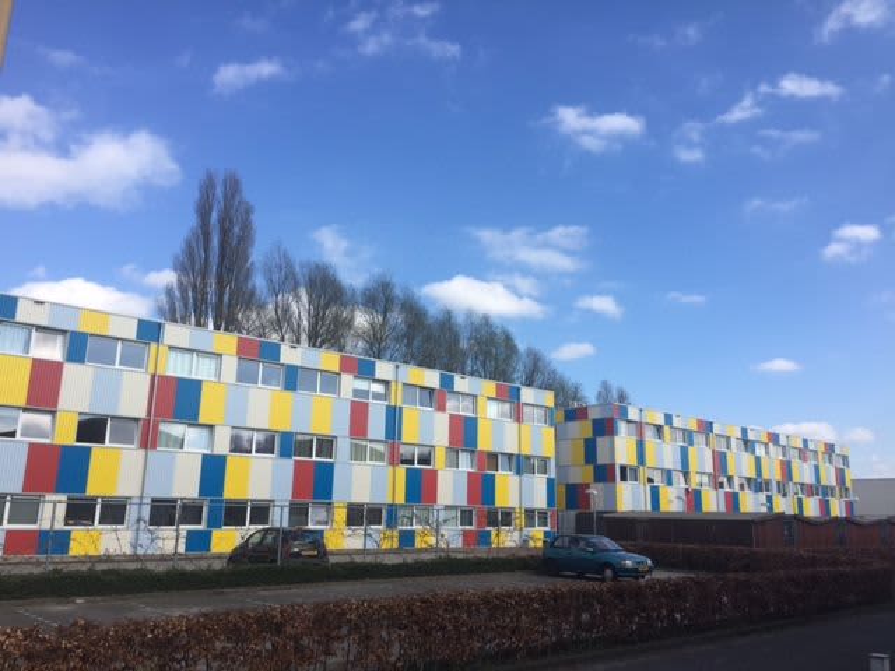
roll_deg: -1.3
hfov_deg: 61.7
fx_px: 750
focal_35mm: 29
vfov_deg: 48.2
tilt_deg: +13.7
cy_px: 336
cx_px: 448
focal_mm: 4.2
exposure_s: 1/1582
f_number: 2.2
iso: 32
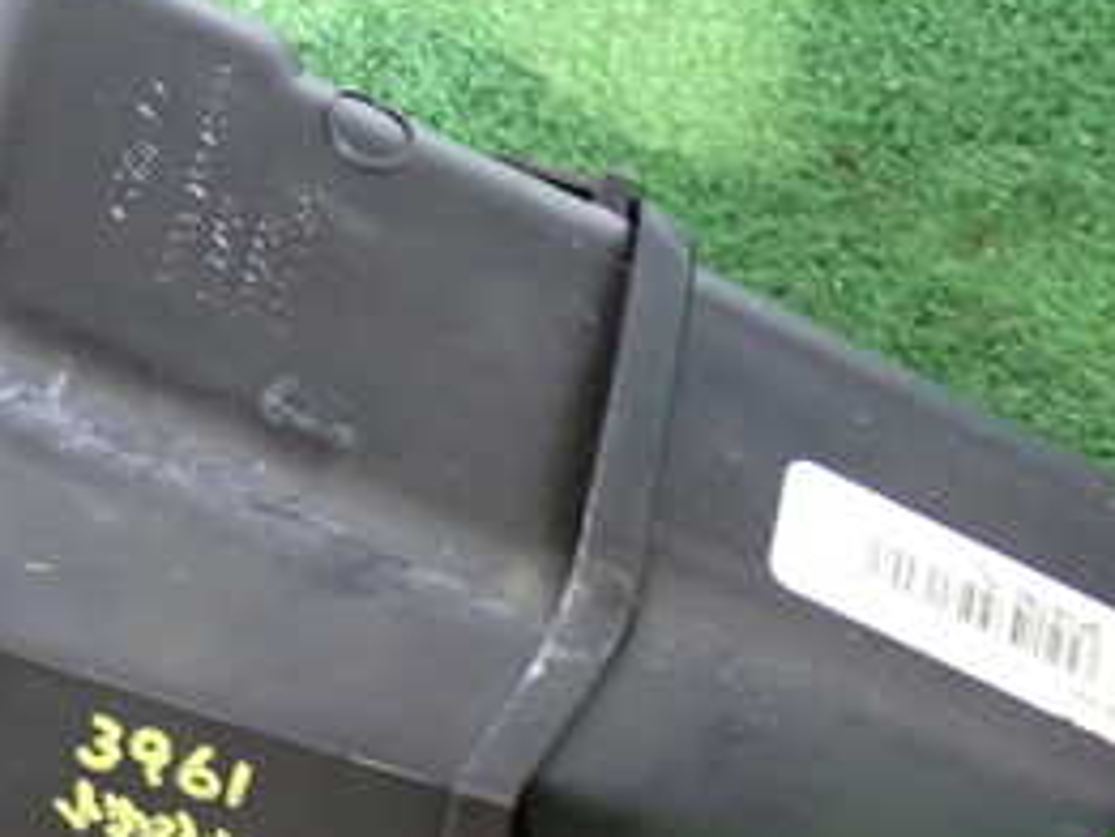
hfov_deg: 19.2
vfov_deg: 14.5
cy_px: 730
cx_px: 179
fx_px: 3255
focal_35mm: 101
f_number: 2.9
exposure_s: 1/13
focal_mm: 7.84
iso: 800
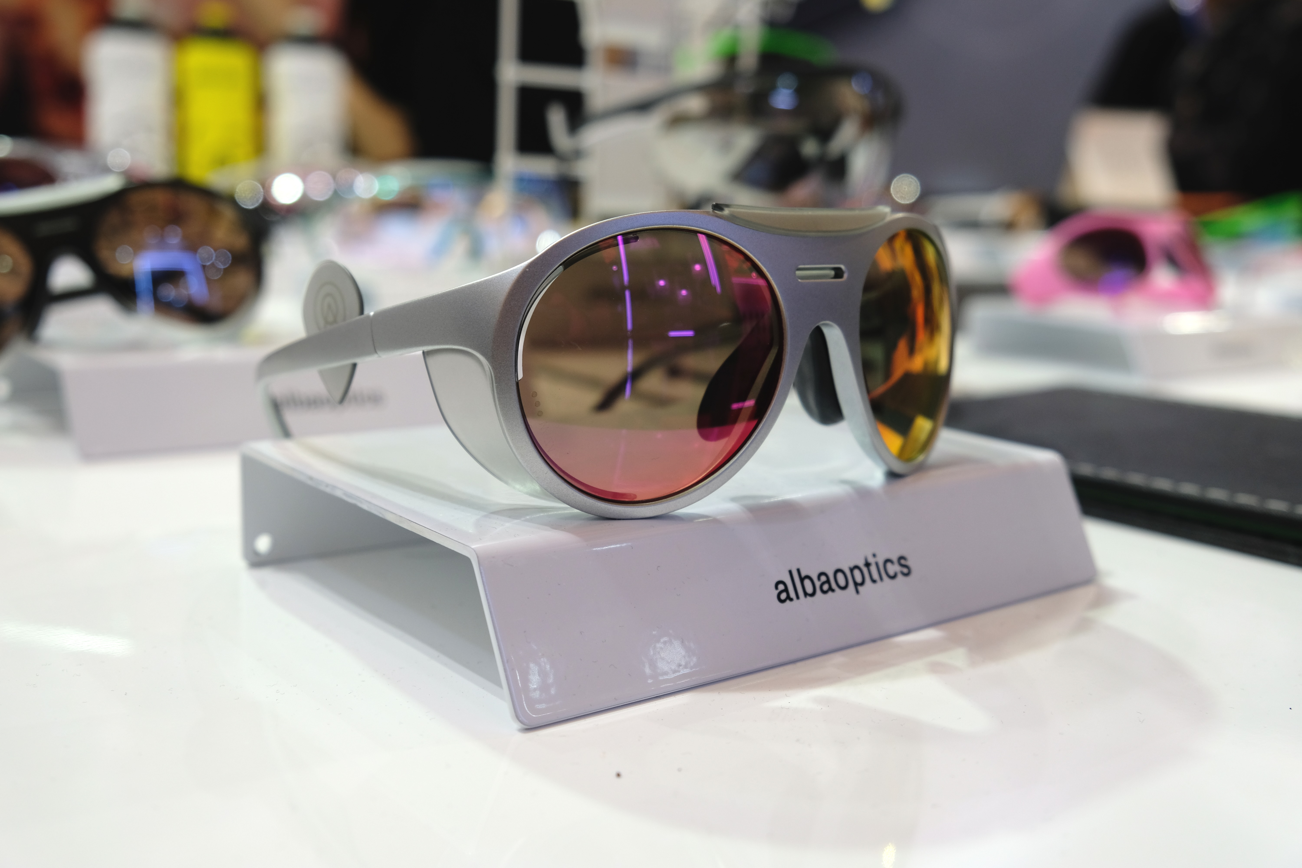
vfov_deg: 36.9
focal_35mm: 36
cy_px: 434
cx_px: 651
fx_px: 1302
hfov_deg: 53.1
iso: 400
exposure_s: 1/170
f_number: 4
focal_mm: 24.3
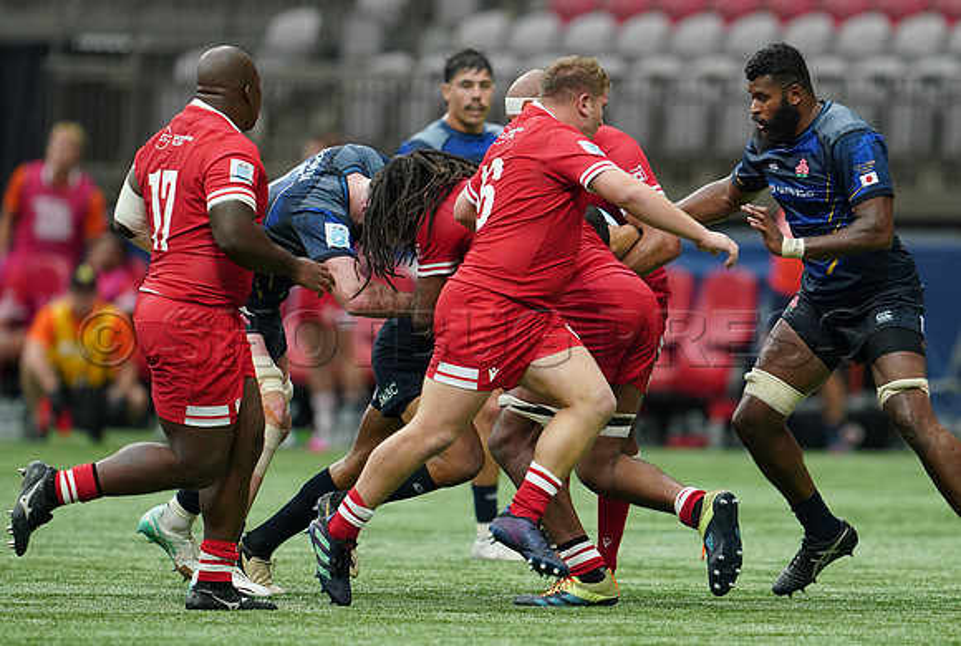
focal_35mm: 400
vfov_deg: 3.5
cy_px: 323
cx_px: 480
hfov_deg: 5.1
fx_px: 10705
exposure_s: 1/1000
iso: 1600
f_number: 2.8
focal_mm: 400
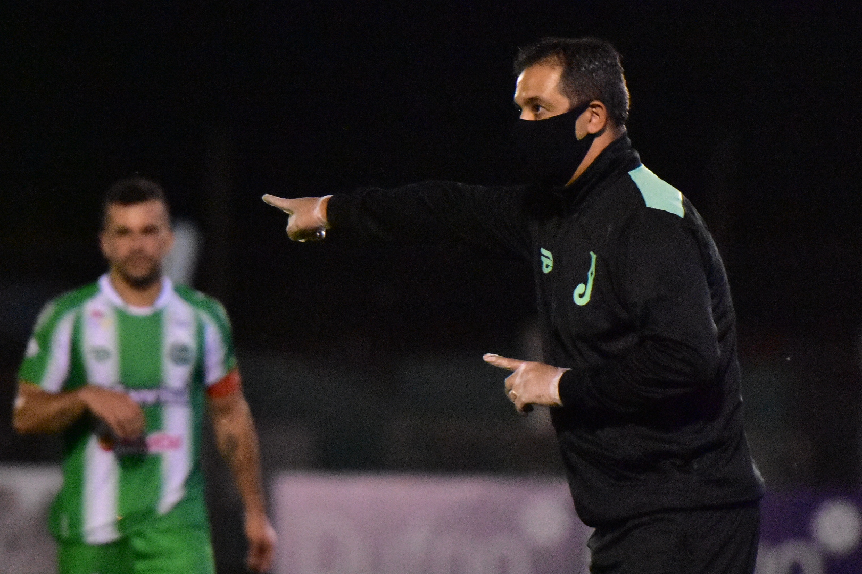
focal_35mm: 300
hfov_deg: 6.9
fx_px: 7183
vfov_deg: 4.6
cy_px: 287
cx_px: 431
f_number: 3.2
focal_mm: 200
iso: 6400
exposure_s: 1/1000
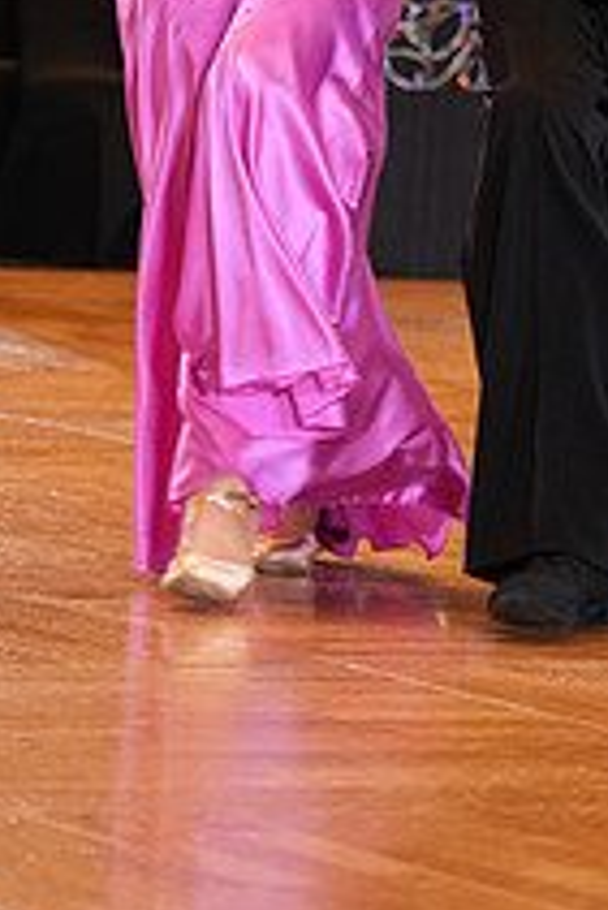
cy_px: -160
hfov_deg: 4.8
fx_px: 7309
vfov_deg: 7.1
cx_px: 407
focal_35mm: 289
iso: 1600
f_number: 4
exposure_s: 1/200
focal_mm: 105
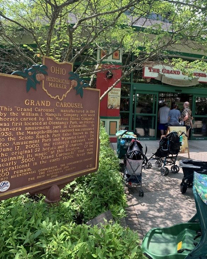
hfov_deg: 51.5
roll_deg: -2.0
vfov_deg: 62.2
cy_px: 121
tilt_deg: -3.0
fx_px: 214
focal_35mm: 28
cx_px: 106
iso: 25
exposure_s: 1/338
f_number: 1.8
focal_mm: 4.25
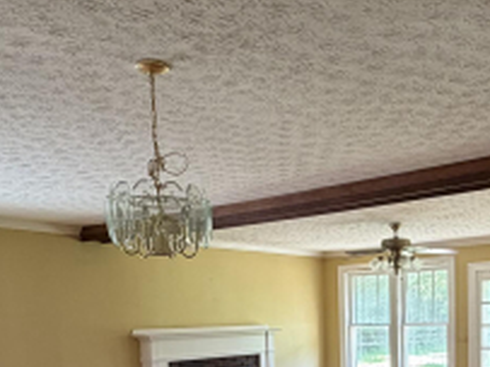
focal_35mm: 46
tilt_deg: -7.4
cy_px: 398
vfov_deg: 28.7
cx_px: 346
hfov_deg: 40.5
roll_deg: +1.1
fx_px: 651
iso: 320
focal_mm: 2.22
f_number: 2.2
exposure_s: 1/74
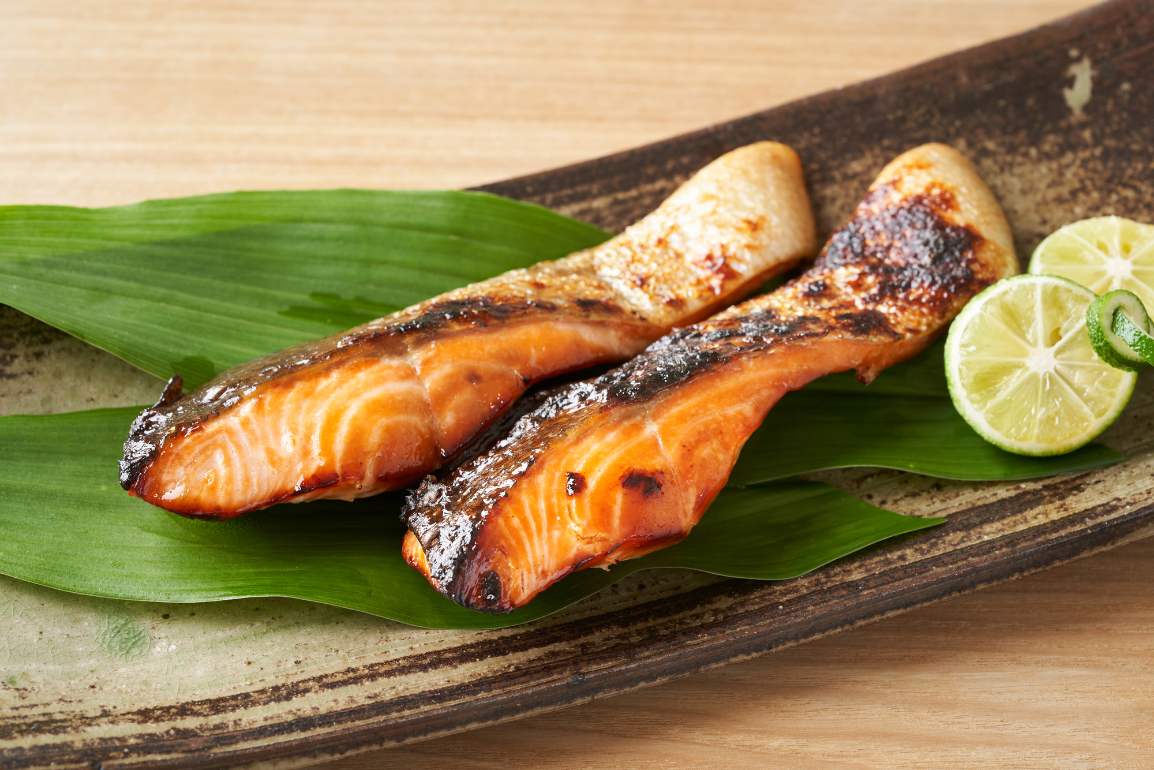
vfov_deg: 15.2
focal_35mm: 90
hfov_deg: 22.6
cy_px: 385
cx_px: 577
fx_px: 2885
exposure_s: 1/125
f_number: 8
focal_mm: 90
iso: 100
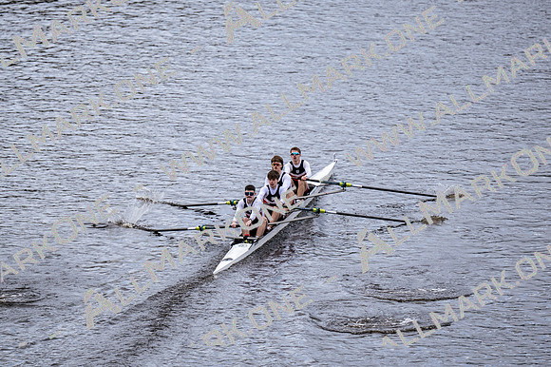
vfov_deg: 4.6
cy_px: 184
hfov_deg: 6.9
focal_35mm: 300
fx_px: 4589
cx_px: 276
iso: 450
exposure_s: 1/2000
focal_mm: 200
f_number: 2.8
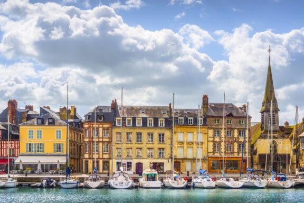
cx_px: 152
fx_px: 422
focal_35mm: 50
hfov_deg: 39.6
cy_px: 102
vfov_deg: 27.0
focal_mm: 50
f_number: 6.3
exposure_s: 1/1000
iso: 50
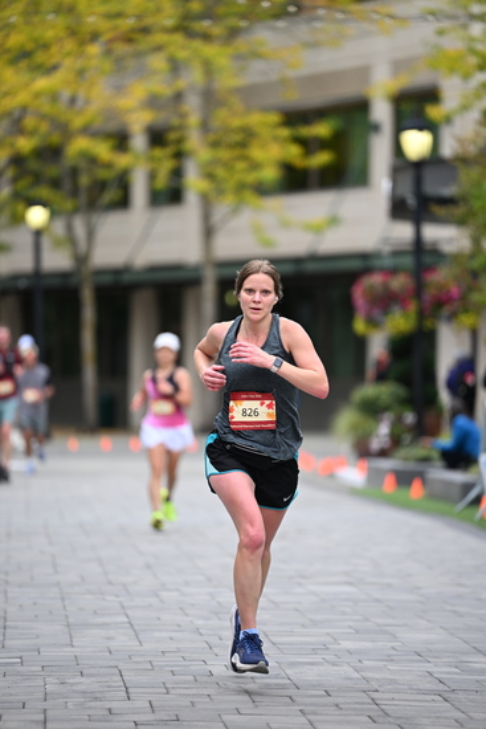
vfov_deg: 10.3
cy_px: 364
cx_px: 243
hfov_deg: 6.9
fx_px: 4047
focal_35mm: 200
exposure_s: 1/2000
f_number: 2.8
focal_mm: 200
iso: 640
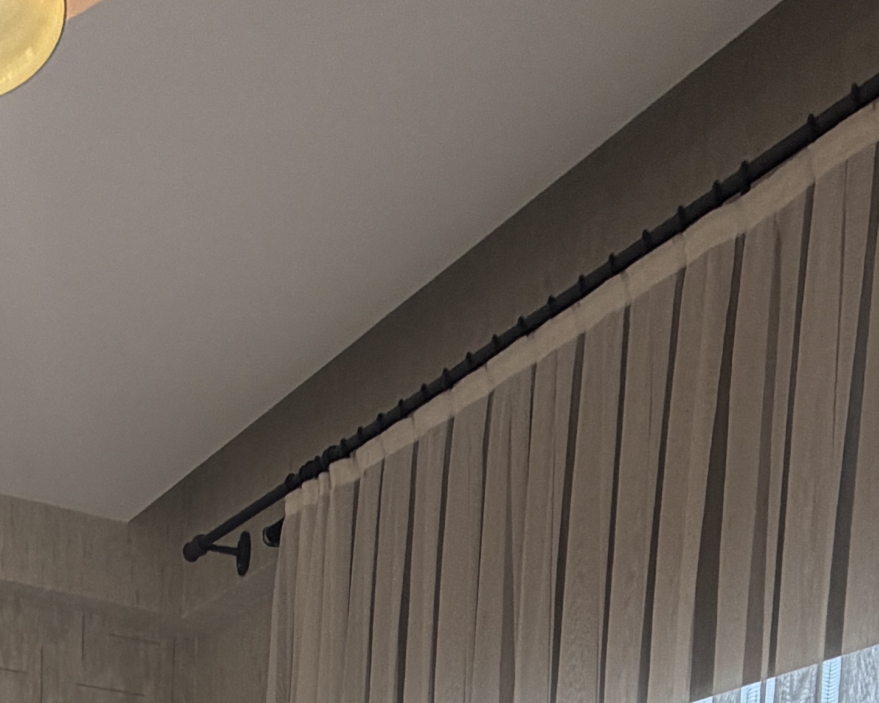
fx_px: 1405
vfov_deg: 20.0
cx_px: 18
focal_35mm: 54
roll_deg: +0.4
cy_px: 1279
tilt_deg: -6.3
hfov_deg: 32.2
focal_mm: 2.22
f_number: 2.2
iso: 125
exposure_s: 1/100
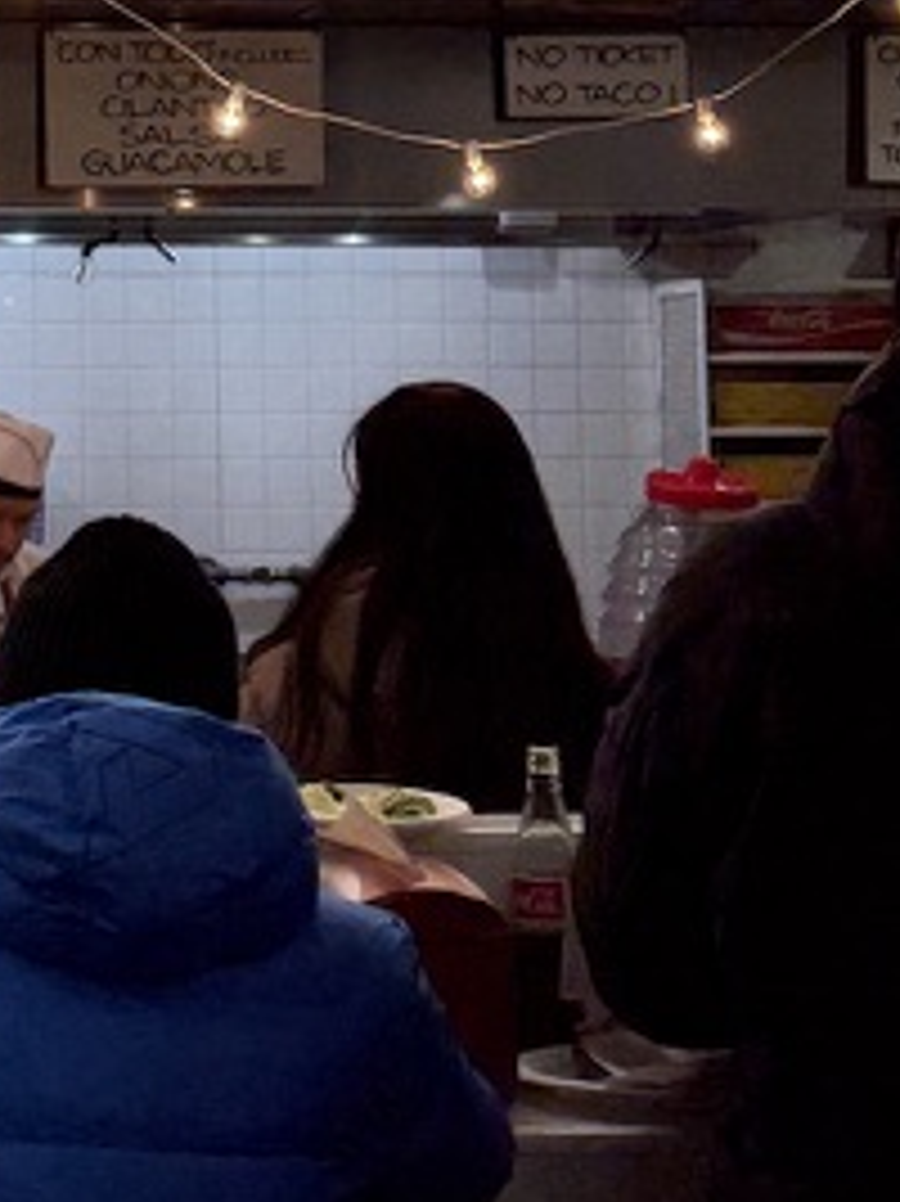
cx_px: -140
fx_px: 3192
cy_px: 212
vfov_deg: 21.0
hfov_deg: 15.5
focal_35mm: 92
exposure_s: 1/132
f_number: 1.78
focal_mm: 6.76
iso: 125
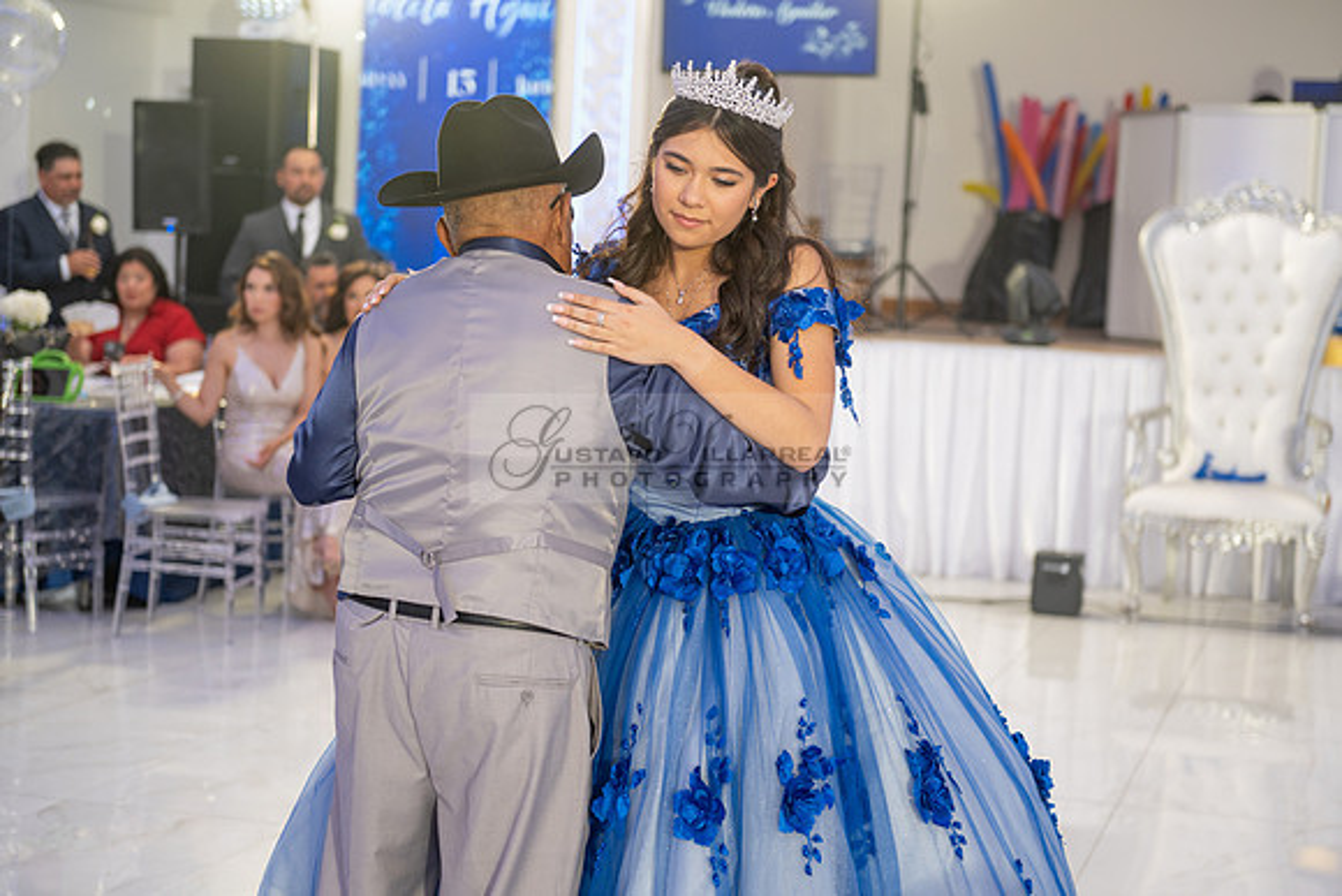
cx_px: 671
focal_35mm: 70
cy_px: 448
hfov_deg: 28.8
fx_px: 2610
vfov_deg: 19.5
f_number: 3.2
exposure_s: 1/160
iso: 800
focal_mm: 70
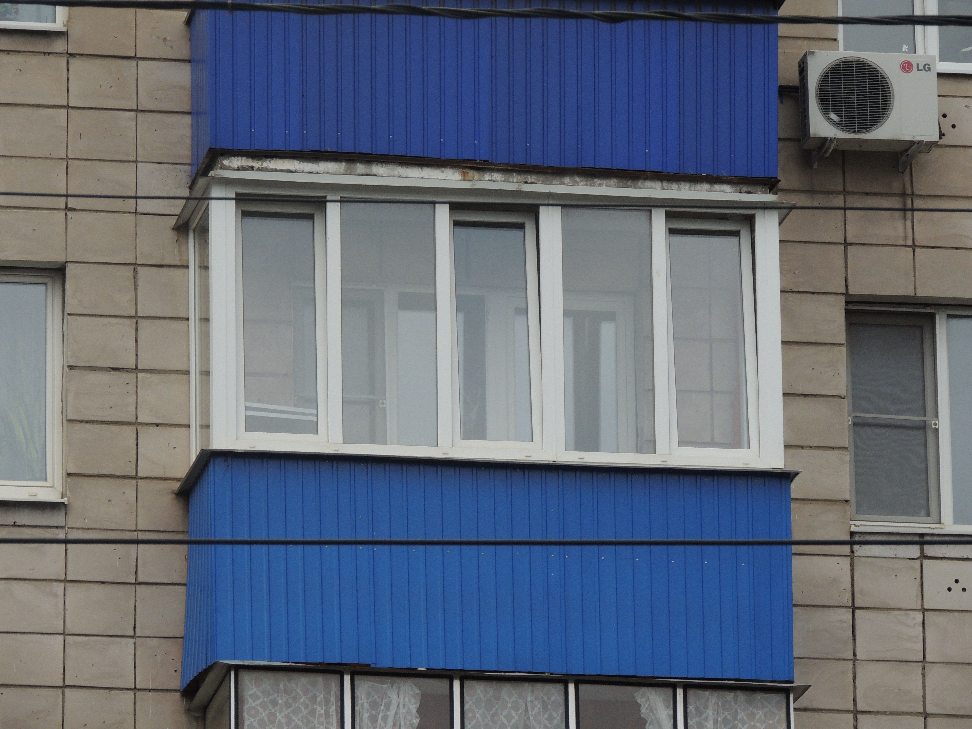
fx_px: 7722
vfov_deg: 5.4
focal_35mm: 275
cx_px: 486
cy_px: 364
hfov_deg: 7.2
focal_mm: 49
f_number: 4.7
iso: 280
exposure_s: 1/500
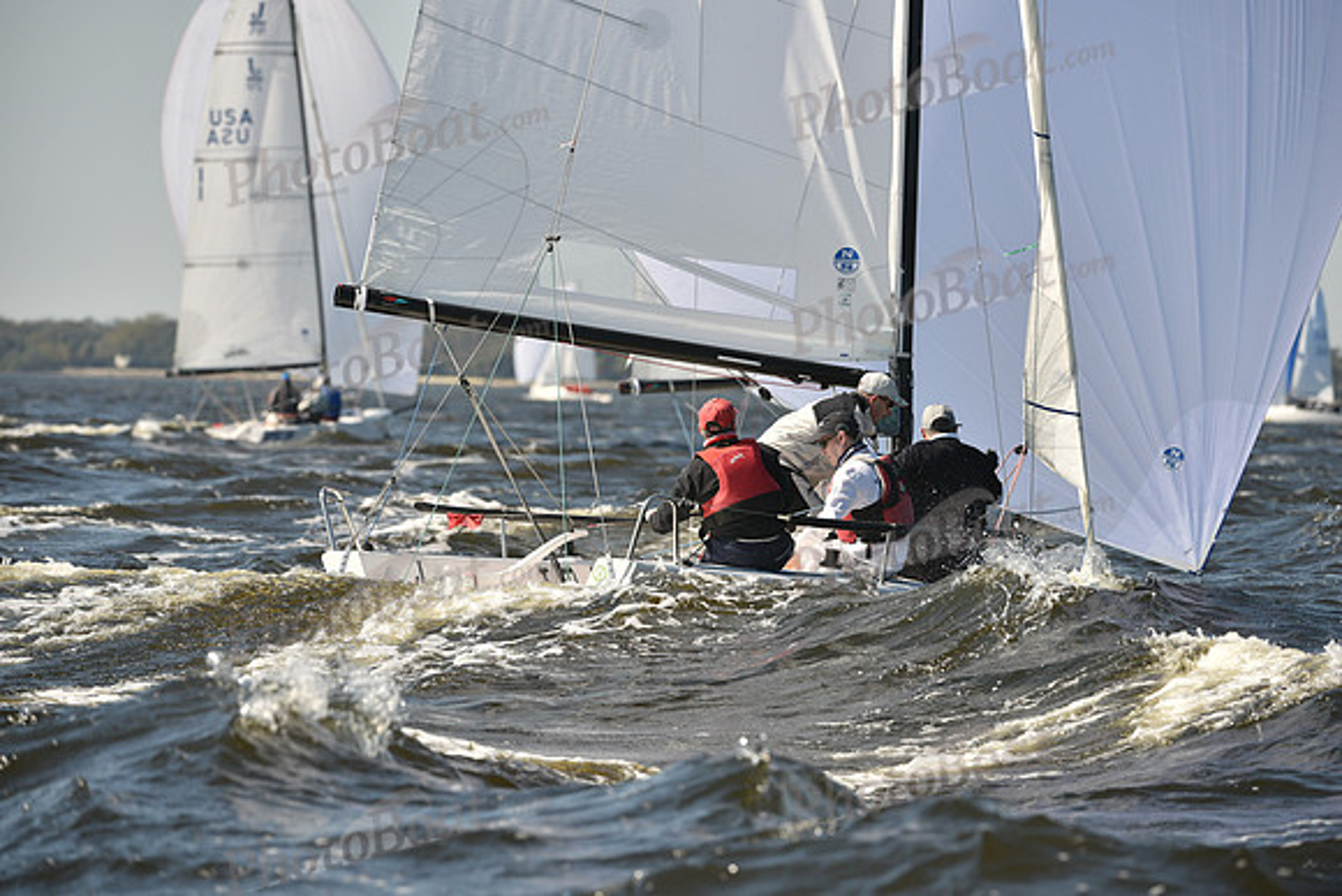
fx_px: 10440
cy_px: 448
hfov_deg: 7.4
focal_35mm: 280
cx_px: 671
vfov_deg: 4.9
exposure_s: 1/1250
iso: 250
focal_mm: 280
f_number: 6.3
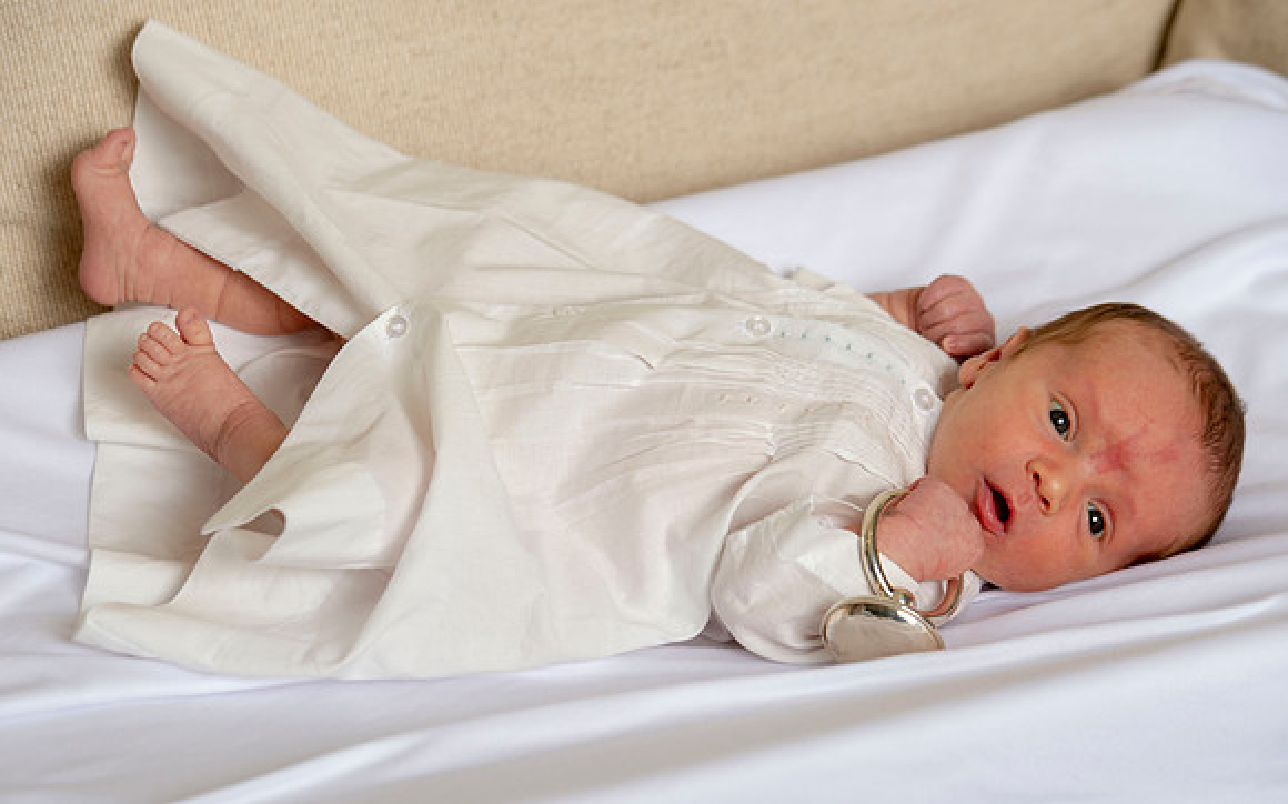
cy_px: 482
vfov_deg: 9.2
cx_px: 604
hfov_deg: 14.7
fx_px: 4991
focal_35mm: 142
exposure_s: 1/160
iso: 125
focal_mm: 122
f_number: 5.6
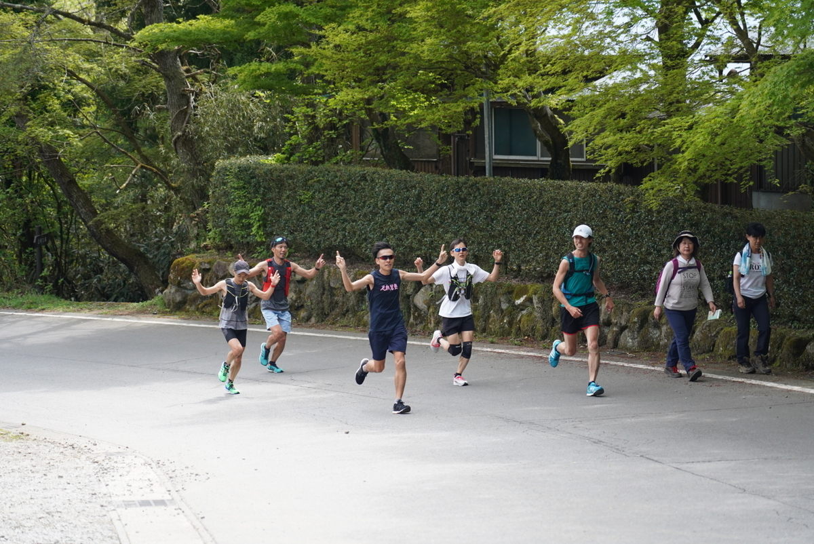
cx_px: 407
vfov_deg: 13.1
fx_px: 2376
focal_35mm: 105
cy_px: 272
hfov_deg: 19.4
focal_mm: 105
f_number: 4
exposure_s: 1/2000
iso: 1250
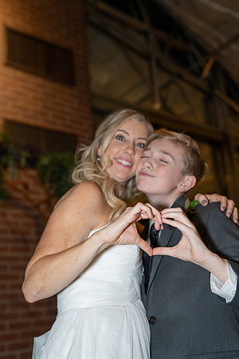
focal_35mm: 42
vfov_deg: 46.4
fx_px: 418
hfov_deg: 31.9
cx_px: 120
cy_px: 180
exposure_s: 1/125
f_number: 2.8
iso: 2000
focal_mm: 42
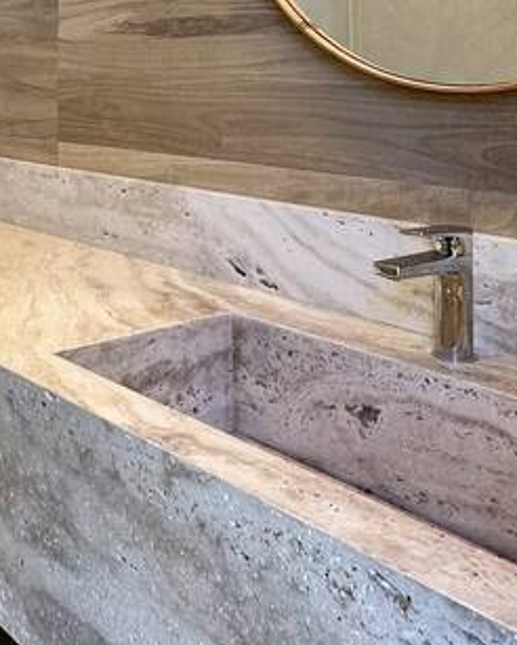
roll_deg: -1.1
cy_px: 59
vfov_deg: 36.3
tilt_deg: +2.6
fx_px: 917
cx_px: 105
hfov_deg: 30.7
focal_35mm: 48
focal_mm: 2.22
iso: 100
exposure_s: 1/120
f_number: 2.2
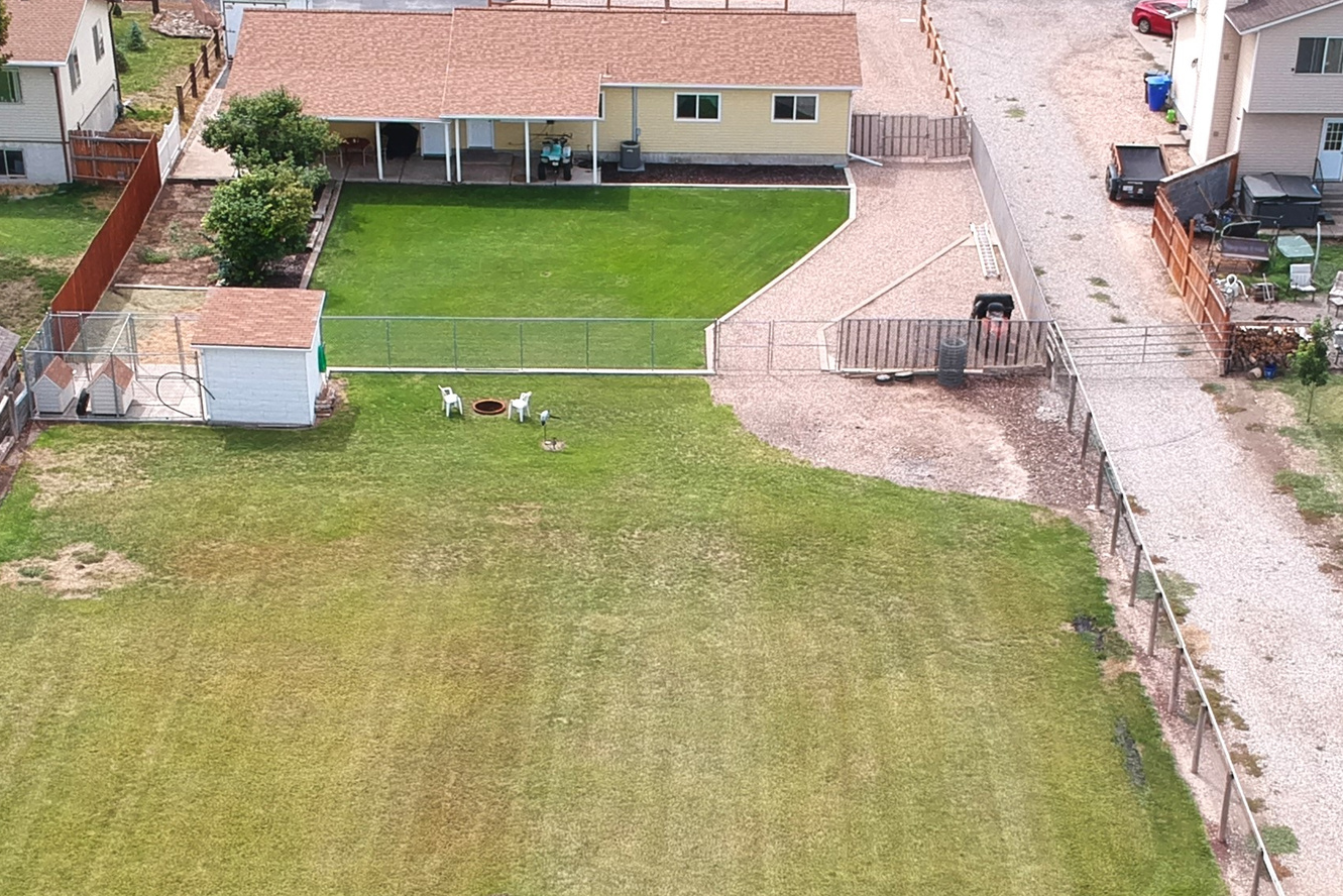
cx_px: 571
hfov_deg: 48.3
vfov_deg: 32.7
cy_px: 678
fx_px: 1492
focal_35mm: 40
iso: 100
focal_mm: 4.49
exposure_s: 1/640
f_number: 2.6
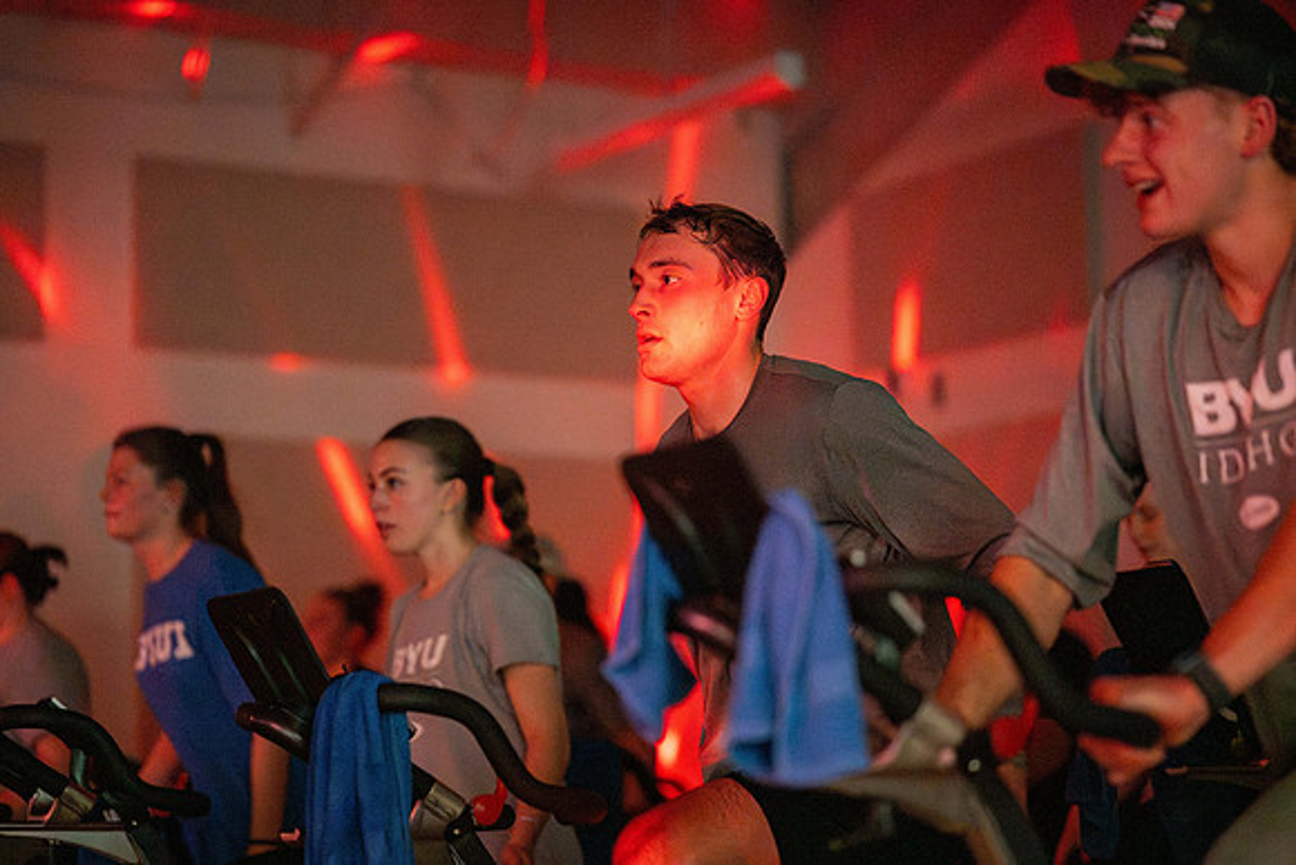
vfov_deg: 16.1
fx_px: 3061
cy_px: 432
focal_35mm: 85
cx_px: 648
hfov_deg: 23.9
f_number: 1.8
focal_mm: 85
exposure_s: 1/250
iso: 8000
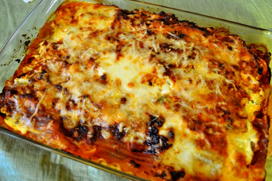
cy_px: 90
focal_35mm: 30
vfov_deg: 43.5
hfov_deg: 62.0
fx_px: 226
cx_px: 136
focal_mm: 20
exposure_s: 1/4
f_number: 3.8
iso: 1600
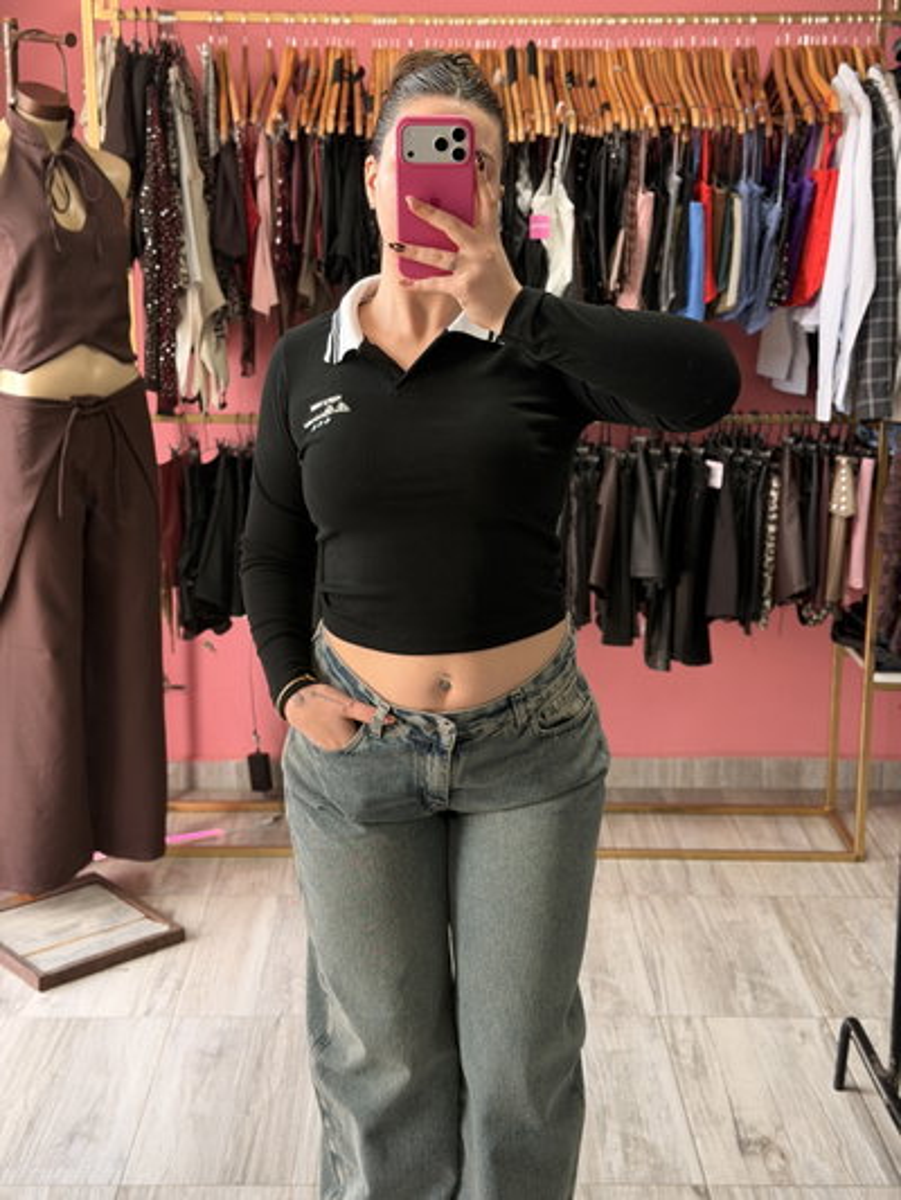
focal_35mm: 48
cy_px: 600
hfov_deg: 30.3
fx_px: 1665
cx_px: 450
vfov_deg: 39.6
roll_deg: +0.7
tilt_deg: -15.4
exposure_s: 1/109
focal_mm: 6.76
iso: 100
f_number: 1.78
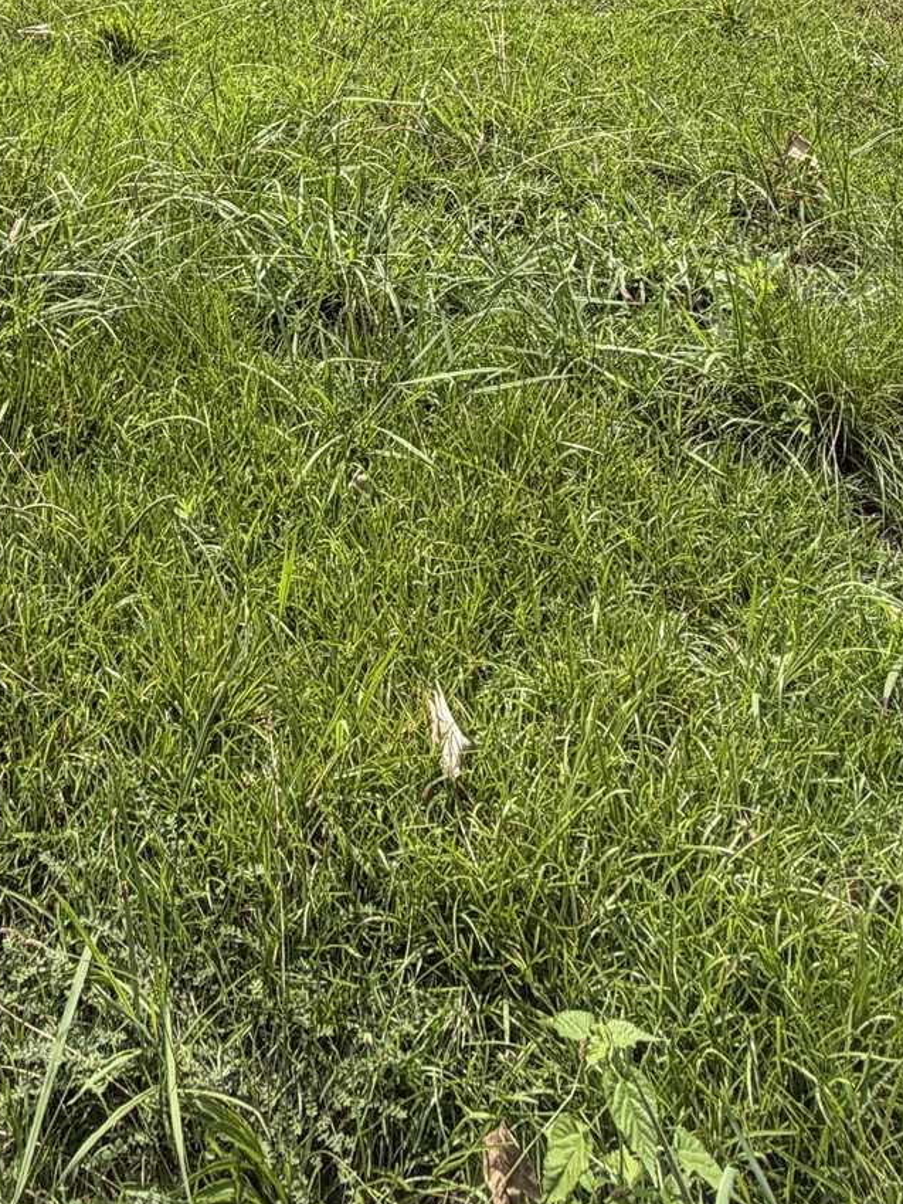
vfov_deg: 35.9
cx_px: 115
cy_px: -301
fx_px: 1321
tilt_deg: +4.2
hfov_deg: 35.8
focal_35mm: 38
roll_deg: +0.8
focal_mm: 2.22
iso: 20
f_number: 2.2
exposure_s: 1/853
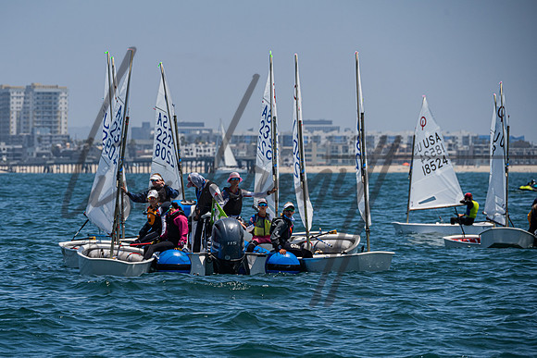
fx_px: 3752
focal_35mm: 251
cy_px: 224
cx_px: 200
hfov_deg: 8.2
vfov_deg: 5.5
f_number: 8
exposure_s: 1/1600
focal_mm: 200
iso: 250
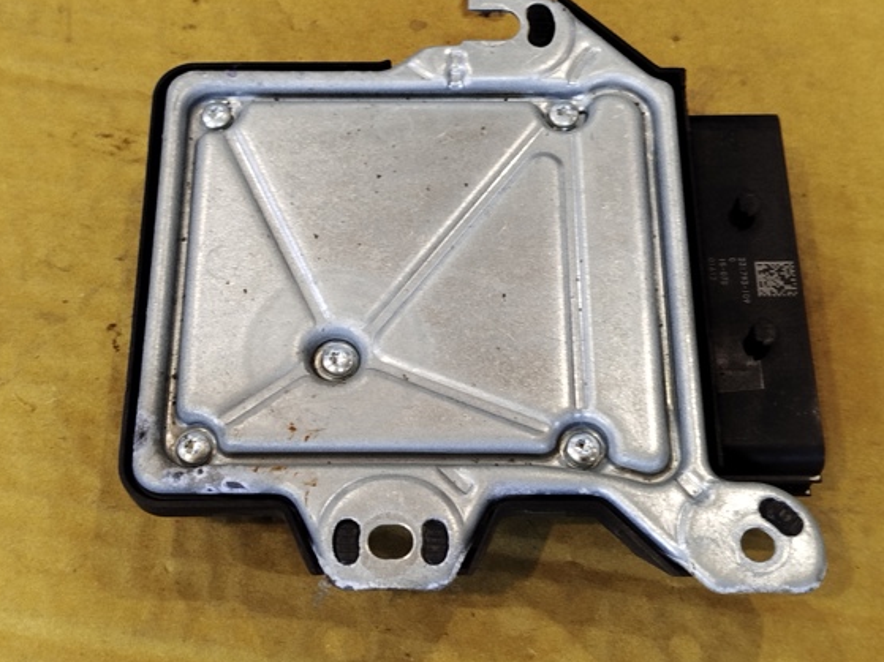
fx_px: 1404
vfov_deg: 26.5
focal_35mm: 55
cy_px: 292
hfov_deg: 34.9
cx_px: 394
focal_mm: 5.31
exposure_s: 1/33
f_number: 1.7
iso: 400
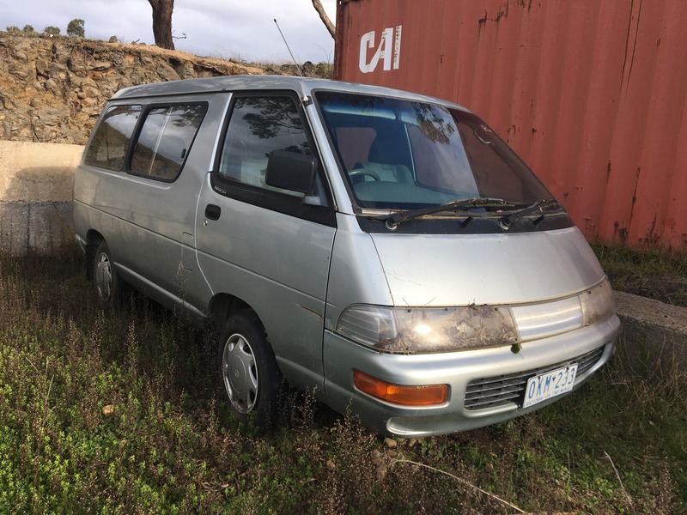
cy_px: 258
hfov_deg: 61.7
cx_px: 344
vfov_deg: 48.2
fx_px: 576
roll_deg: -4.4
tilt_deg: -9.9
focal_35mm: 29
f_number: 2.2
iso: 25
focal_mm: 4.15
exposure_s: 1/732
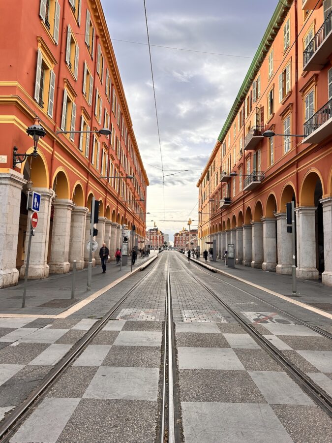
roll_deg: -1.7
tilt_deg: +5.9
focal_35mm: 26
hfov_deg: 53.1
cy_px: 222
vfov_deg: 67.3
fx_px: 332
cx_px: 166
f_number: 1.5
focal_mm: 5.7
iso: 50
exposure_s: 1/2165
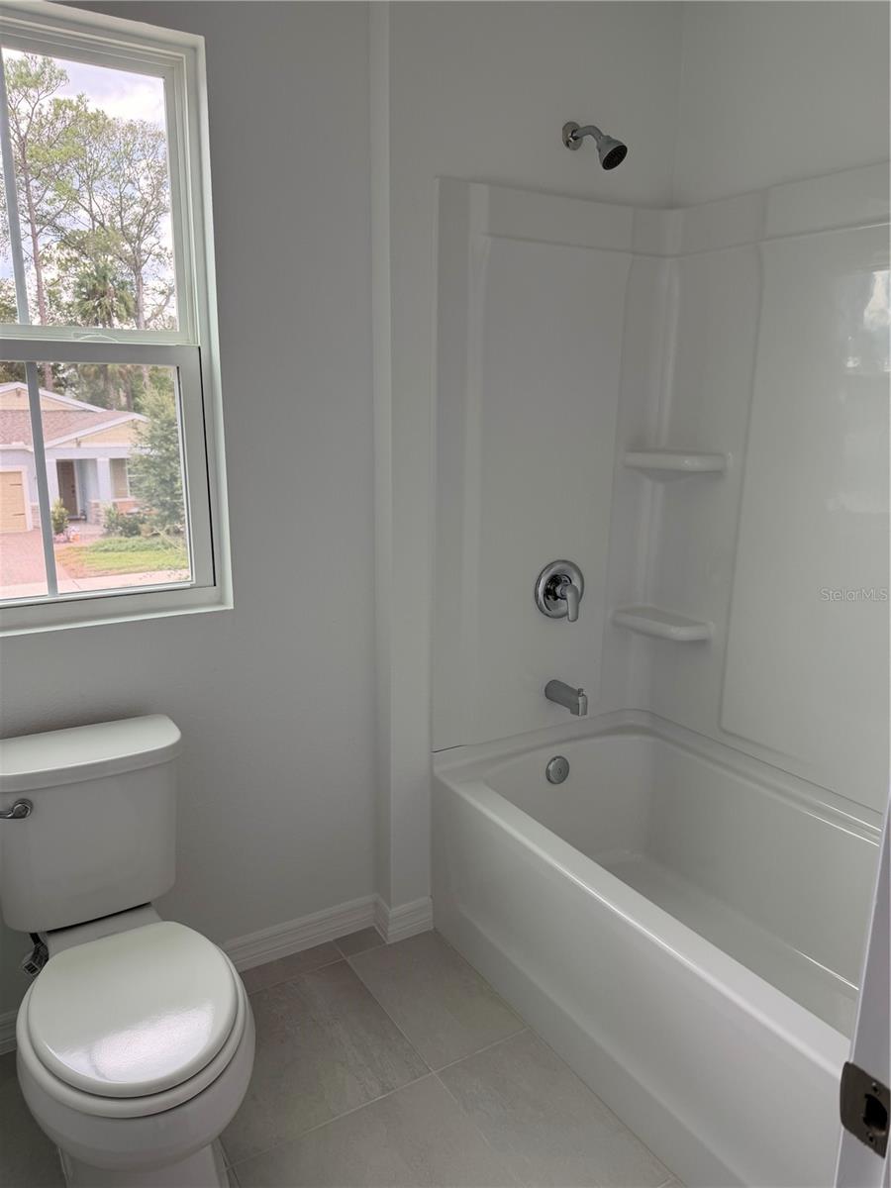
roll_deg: -0.7
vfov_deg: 71.6
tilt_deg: -12.7
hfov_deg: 56.8
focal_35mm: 24
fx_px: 824
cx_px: 446
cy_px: 594
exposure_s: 1/180
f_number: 1.78
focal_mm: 6.76
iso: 80
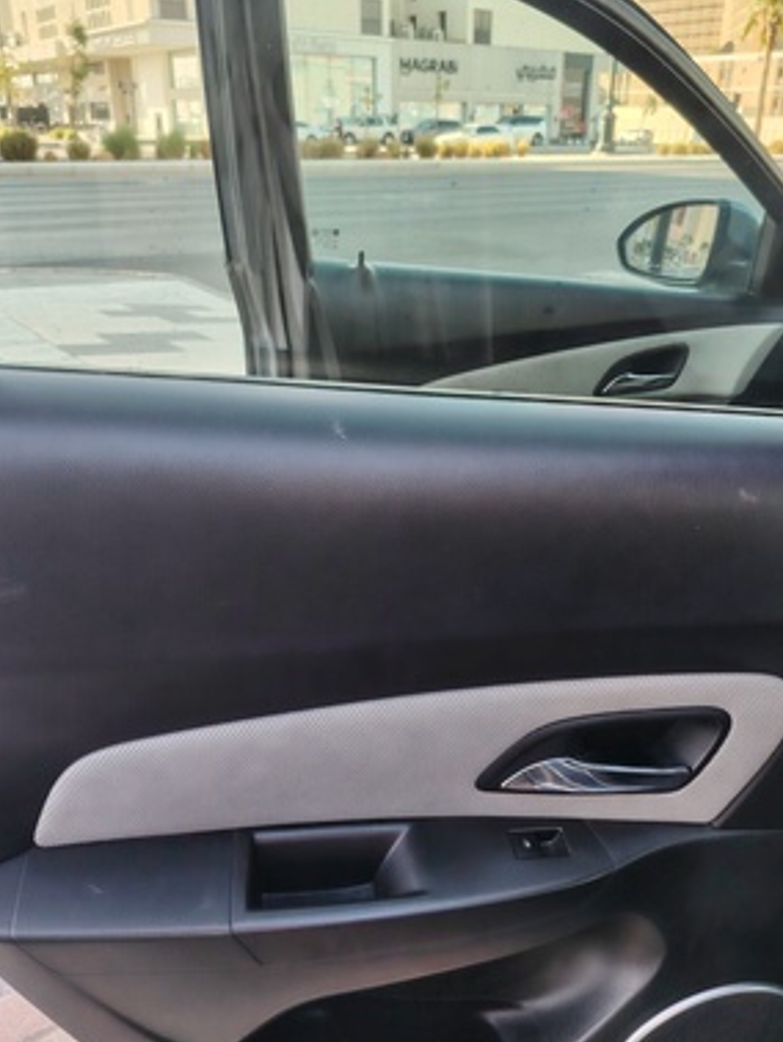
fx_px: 874
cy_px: 553
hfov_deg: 48.2
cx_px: 423
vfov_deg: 61.6
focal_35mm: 29
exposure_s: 1/101
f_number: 1.75
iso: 100
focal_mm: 5.25
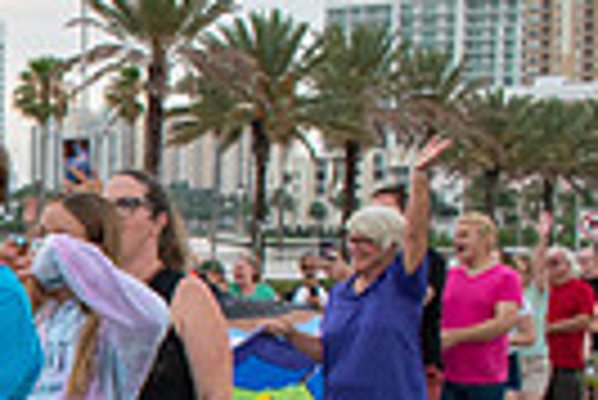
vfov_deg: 11.4
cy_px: 506
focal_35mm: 118
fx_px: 1962
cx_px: -405
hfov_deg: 15.4
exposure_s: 1/250
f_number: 8
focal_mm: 18
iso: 400
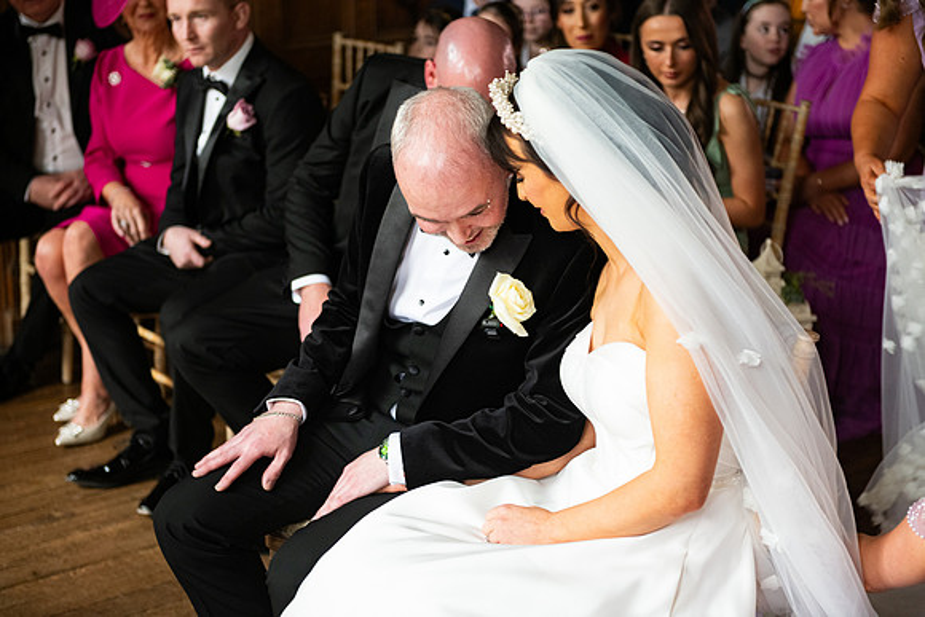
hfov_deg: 28.8
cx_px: 462
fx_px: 1799
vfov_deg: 19.5
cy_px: 308
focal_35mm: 70
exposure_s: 1/160
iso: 800
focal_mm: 70
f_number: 3.5
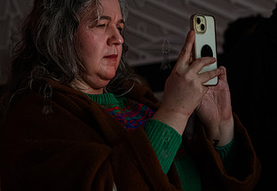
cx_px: 179
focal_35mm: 123
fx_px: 956
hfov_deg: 16.5
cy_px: 40
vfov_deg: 11.4
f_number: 2.8
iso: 10000
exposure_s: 1/160
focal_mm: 60
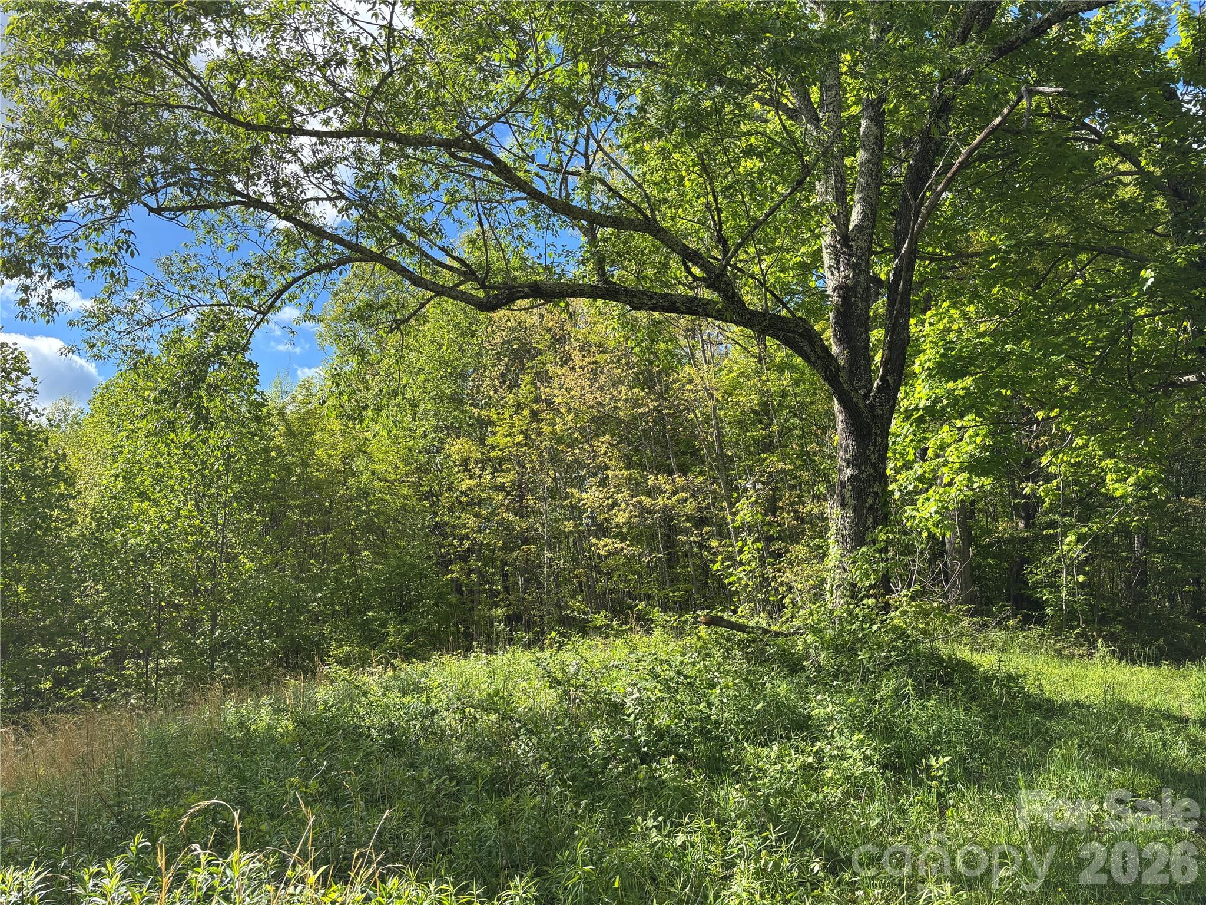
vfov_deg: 53.1
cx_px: 603
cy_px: 452
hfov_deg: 67.3
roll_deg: -1.5
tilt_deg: +11.7
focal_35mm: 26
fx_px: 906
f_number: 1.6
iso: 50
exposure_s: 1/1248
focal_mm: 5.96
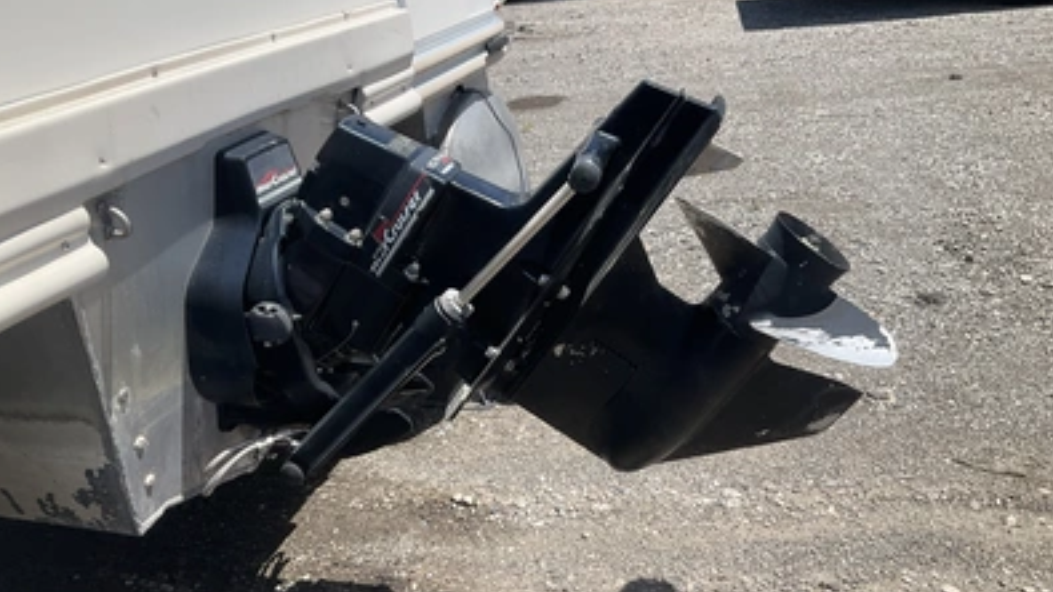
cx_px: 523
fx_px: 893
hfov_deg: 61.0
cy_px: 323
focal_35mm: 32
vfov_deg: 36.6
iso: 25
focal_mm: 3
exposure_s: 1/1730
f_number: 1.8
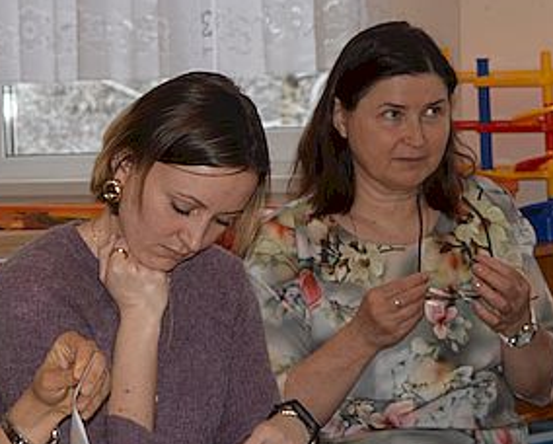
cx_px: 228
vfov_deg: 8.7
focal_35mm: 178
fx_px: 2917
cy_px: 313
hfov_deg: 10.8
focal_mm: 36
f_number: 5.6
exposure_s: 1/125
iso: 100
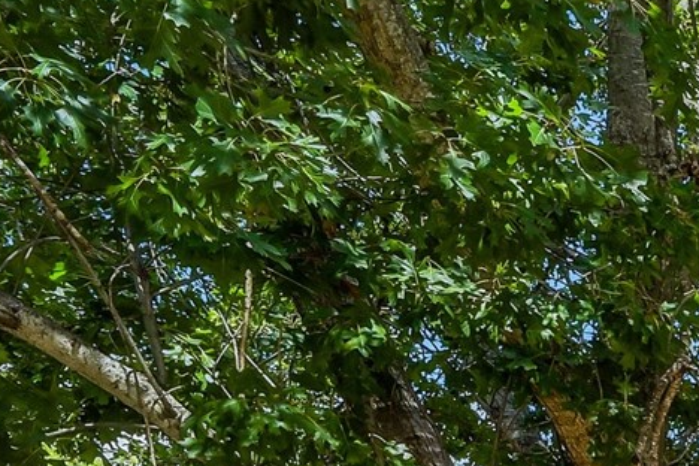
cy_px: 995
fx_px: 1262
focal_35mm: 65
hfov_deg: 17.5
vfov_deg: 15.5
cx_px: 1503
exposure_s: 1/640
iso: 500
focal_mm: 14
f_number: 11
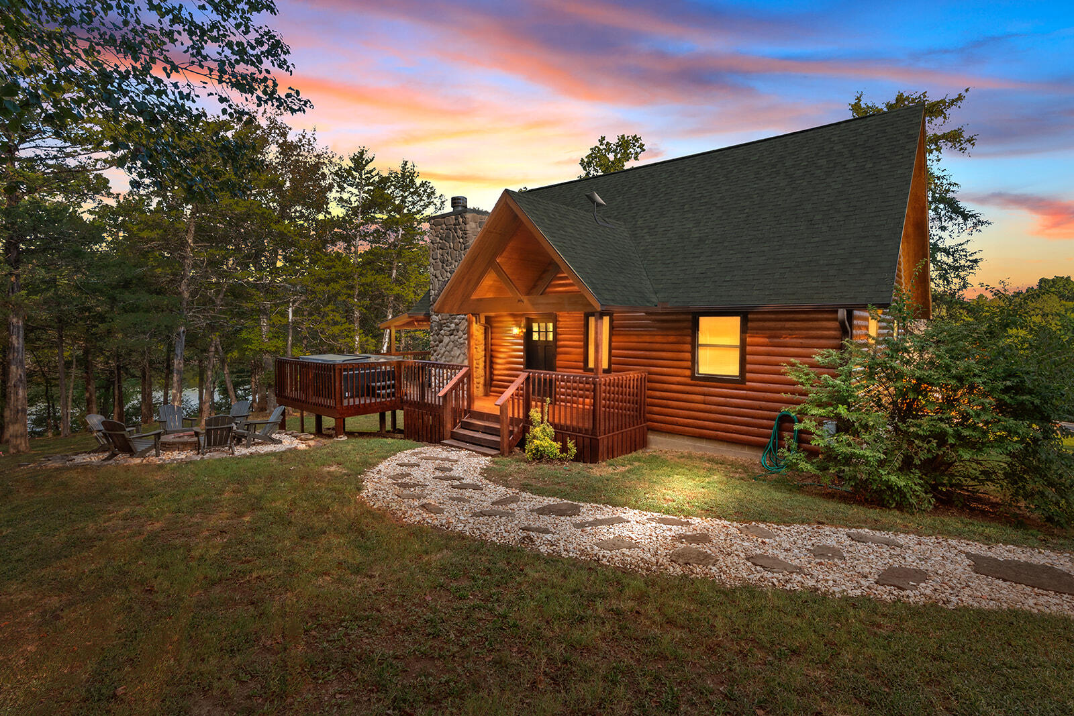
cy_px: 358
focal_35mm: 16
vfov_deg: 73.8
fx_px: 477
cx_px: 537
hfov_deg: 96.7
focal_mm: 16
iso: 640
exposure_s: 1/50
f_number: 13
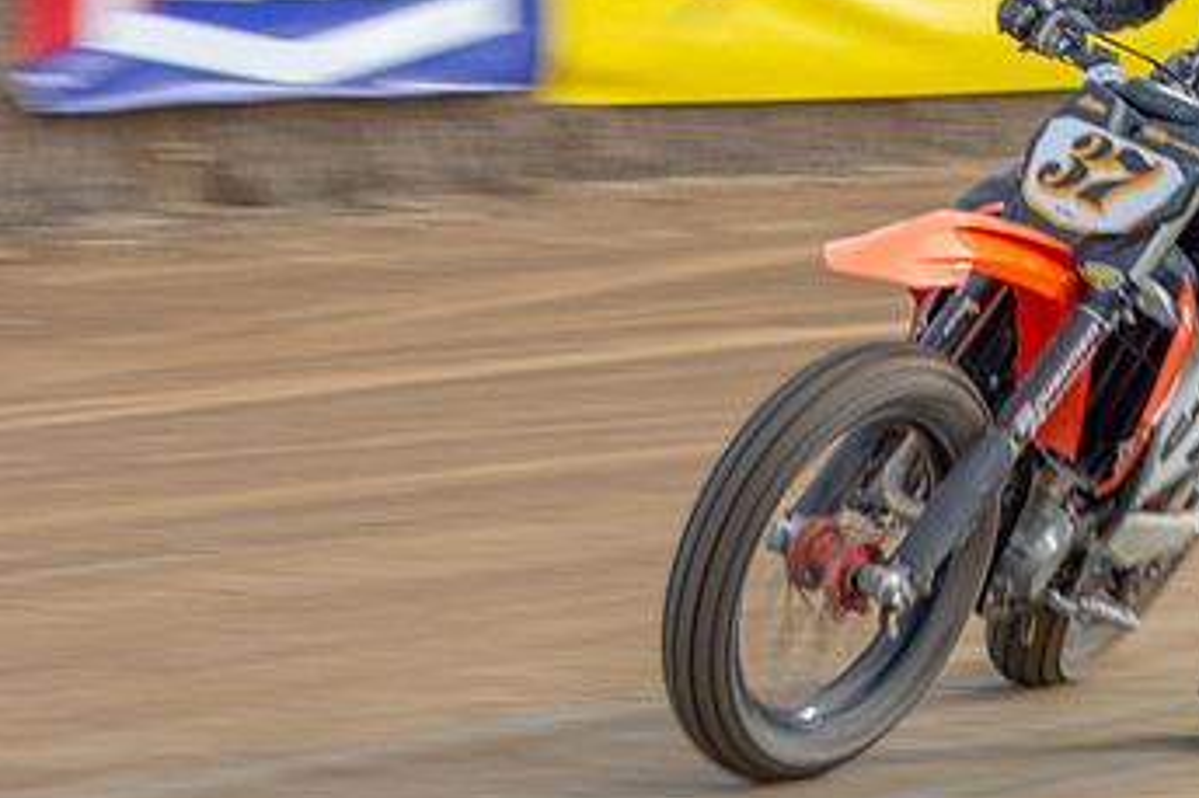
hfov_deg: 5.7
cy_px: 294
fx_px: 11950
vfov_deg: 3.8
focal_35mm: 359
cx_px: 819
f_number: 8
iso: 100
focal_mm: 116
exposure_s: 1/100
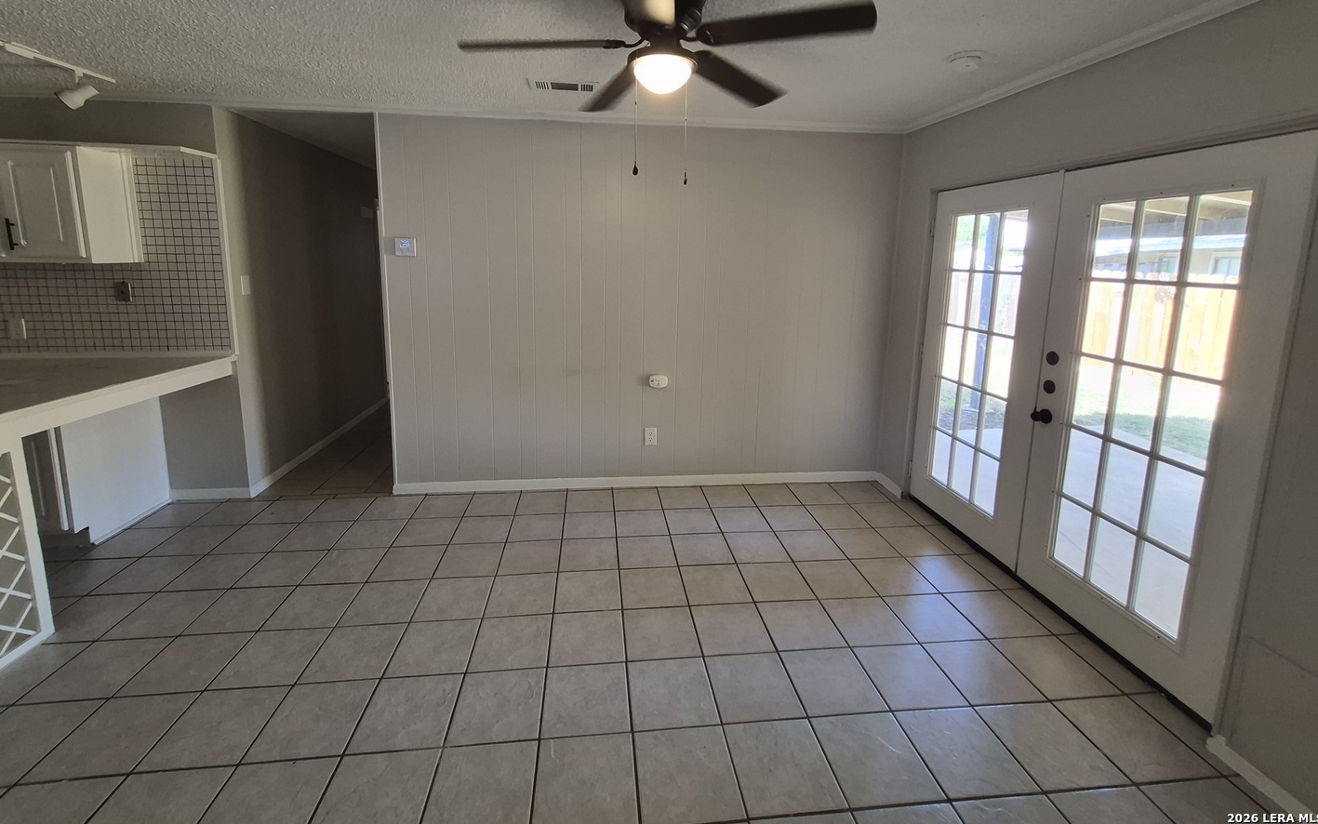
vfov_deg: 77.6
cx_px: 656
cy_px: 324
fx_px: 503
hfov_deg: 105.3
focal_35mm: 14
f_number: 2.2
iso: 160
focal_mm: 1.74
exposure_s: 1/60
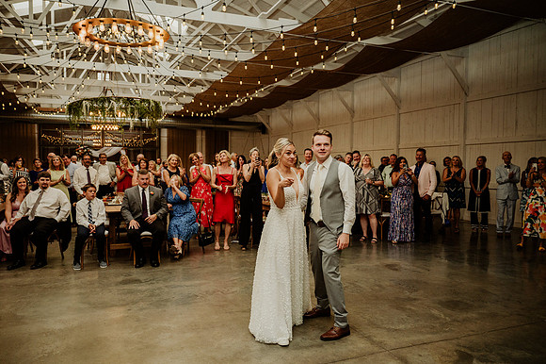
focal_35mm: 28
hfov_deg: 65.8
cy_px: 182
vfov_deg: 46.6
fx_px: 422
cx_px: 265
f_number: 2.8
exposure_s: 1/200
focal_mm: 26.5
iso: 125
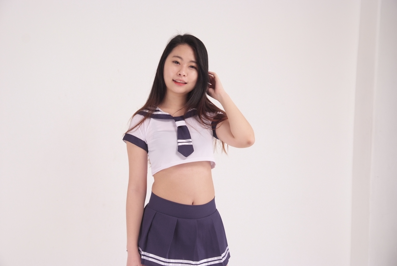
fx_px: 629
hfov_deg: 35.0
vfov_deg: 23.8
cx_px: 198
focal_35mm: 57
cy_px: 133
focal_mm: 38
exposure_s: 1/125
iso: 640
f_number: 5.6
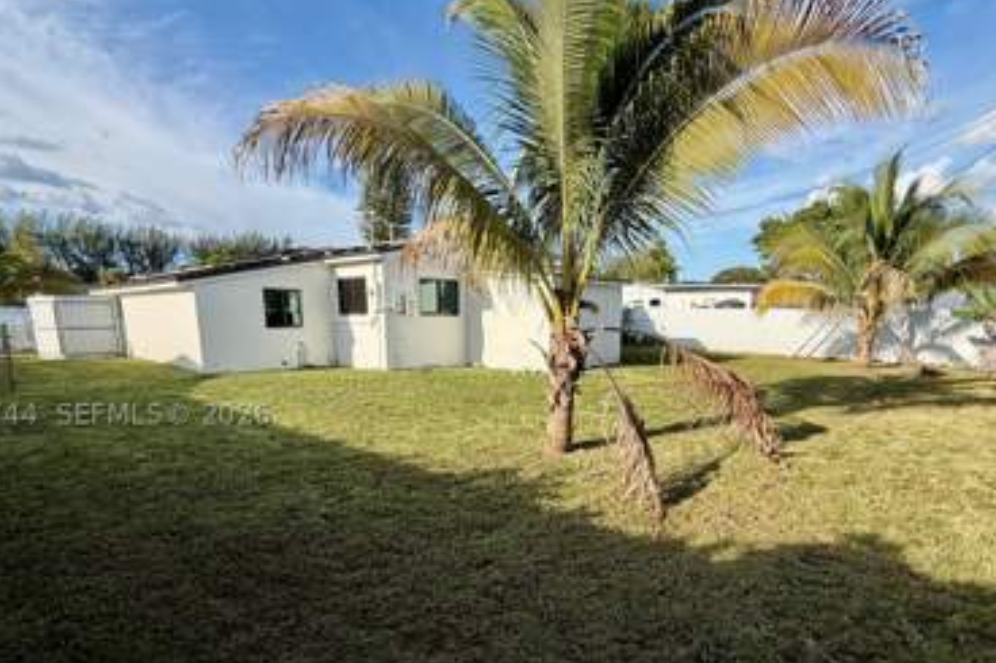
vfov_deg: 63.6
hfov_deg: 86.9
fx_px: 525
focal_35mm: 19
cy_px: 414
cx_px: 520
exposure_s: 1/770
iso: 40
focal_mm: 2.22
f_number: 2.2
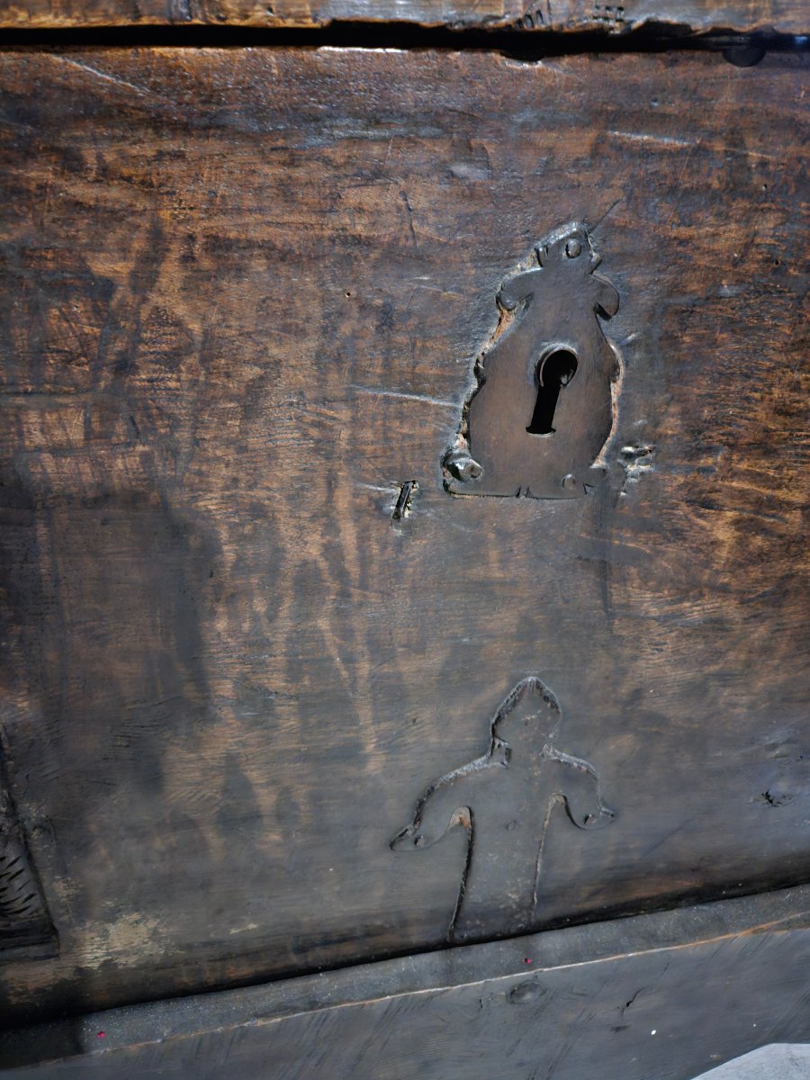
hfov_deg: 58.9
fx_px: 718
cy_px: 540
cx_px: 405
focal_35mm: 23
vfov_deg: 73.9
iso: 2000
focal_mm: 5.4
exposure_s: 1/8.33
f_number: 1.8
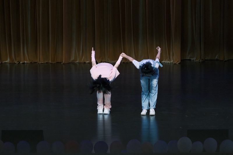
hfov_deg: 7.4
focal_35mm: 277
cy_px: 78
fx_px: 1792
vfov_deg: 5.0
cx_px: 116
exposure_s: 1/125
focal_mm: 184.6
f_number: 5.6
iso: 4000
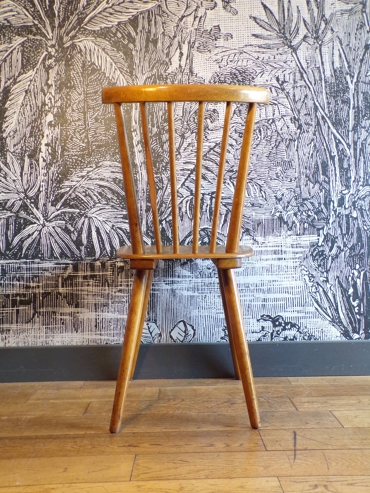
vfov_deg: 56.8
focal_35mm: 32
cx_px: 185
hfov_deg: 44.2
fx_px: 456
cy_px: 246
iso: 276
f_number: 3.2
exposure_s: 1/17
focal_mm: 5.8
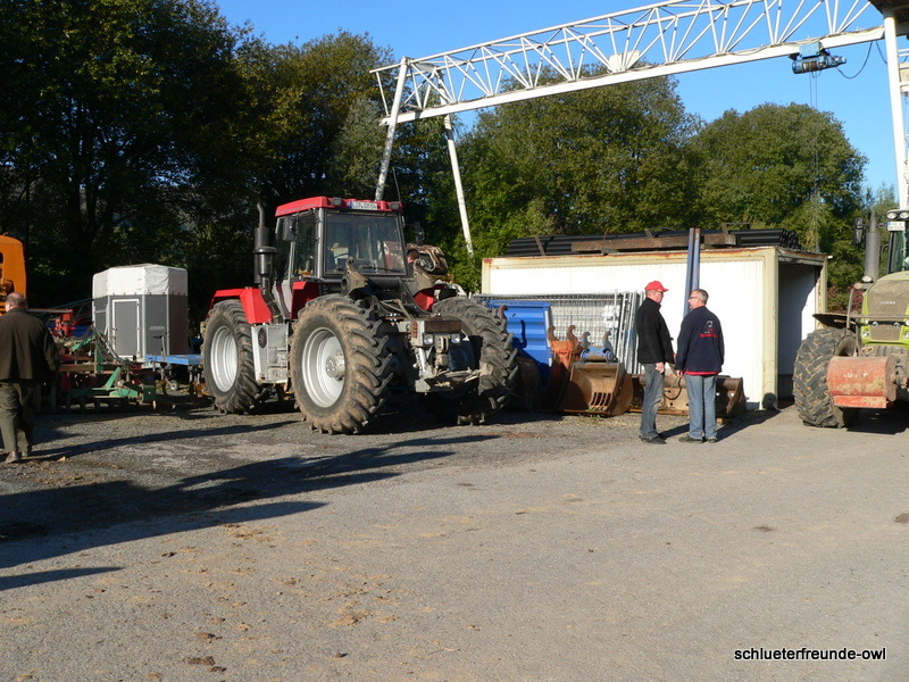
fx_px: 945
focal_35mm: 36
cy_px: 341
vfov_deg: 39.7
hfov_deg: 51.4
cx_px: 454
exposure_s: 1/500
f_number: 4.6
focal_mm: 6
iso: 80
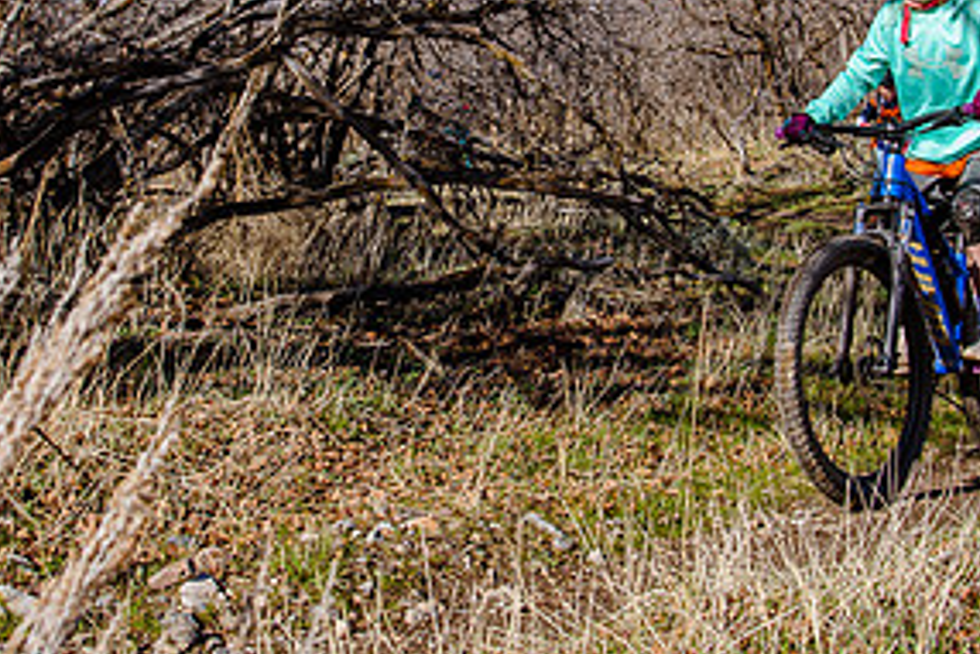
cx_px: 441
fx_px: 1988
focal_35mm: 73
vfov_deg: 18.5
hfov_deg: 27.7
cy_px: 126
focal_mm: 32
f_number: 10
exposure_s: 1/250
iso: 200
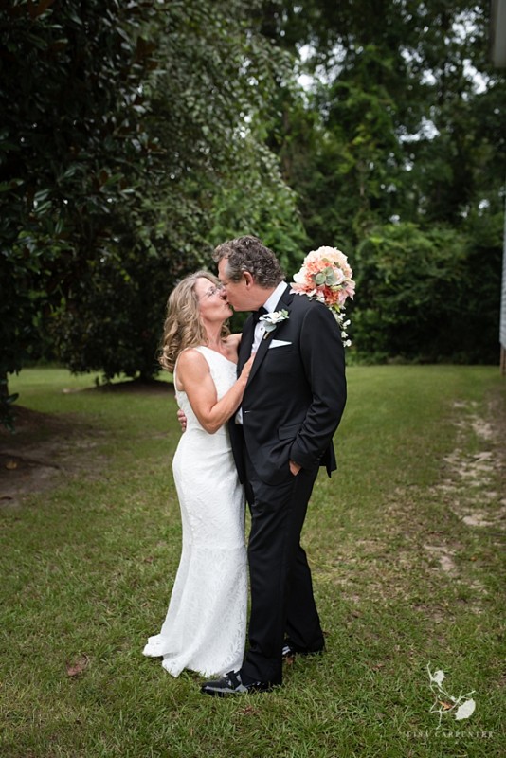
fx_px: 737
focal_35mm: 35
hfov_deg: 37.9
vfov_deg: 54.4
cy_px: 379
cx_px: 253
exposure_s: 1/200
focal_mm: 35
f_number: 2.8
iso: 500
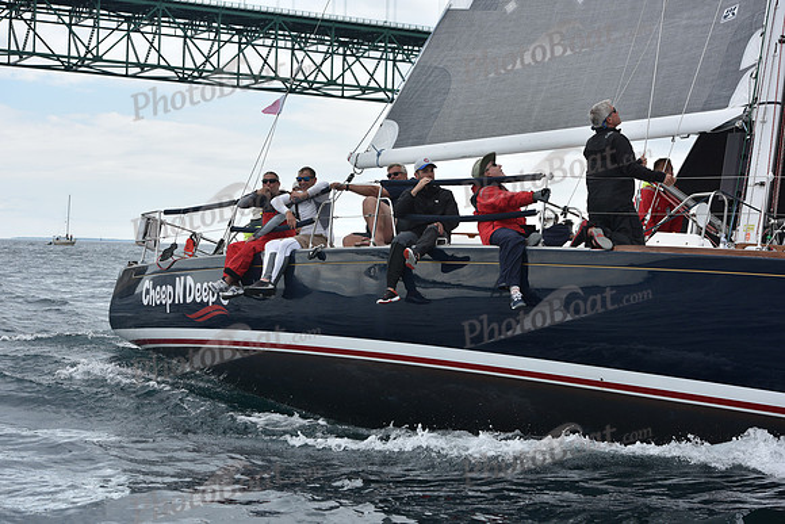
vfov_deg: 19.5
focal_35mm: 70
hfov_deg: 28.8
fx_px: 1527
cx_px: 392
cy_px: 262
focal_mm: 70
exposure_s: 1/800
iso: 250
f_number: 6.3
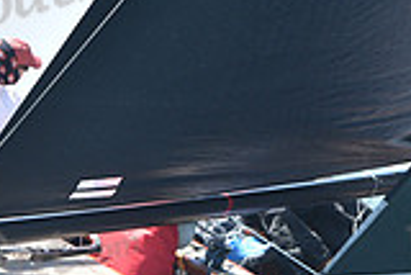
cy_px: 112
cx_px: 275
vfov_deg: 3.6
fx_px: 4342
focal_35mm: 380
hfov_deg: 5.4
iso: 250
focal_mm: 105
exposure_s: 1/1250
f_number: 3.5
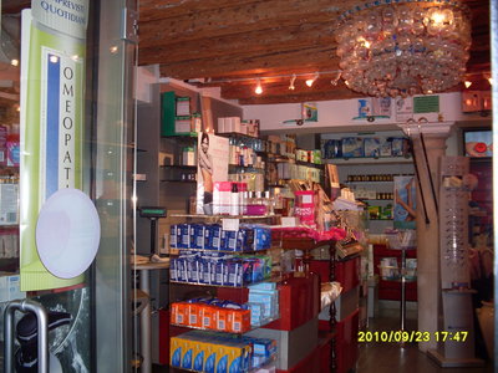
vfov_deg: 37.7
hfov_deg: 49.0
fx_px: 547
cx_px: 249
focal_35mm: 38
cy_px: 186
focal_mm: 6.3
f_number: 2.8
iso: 100
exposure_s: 1/45
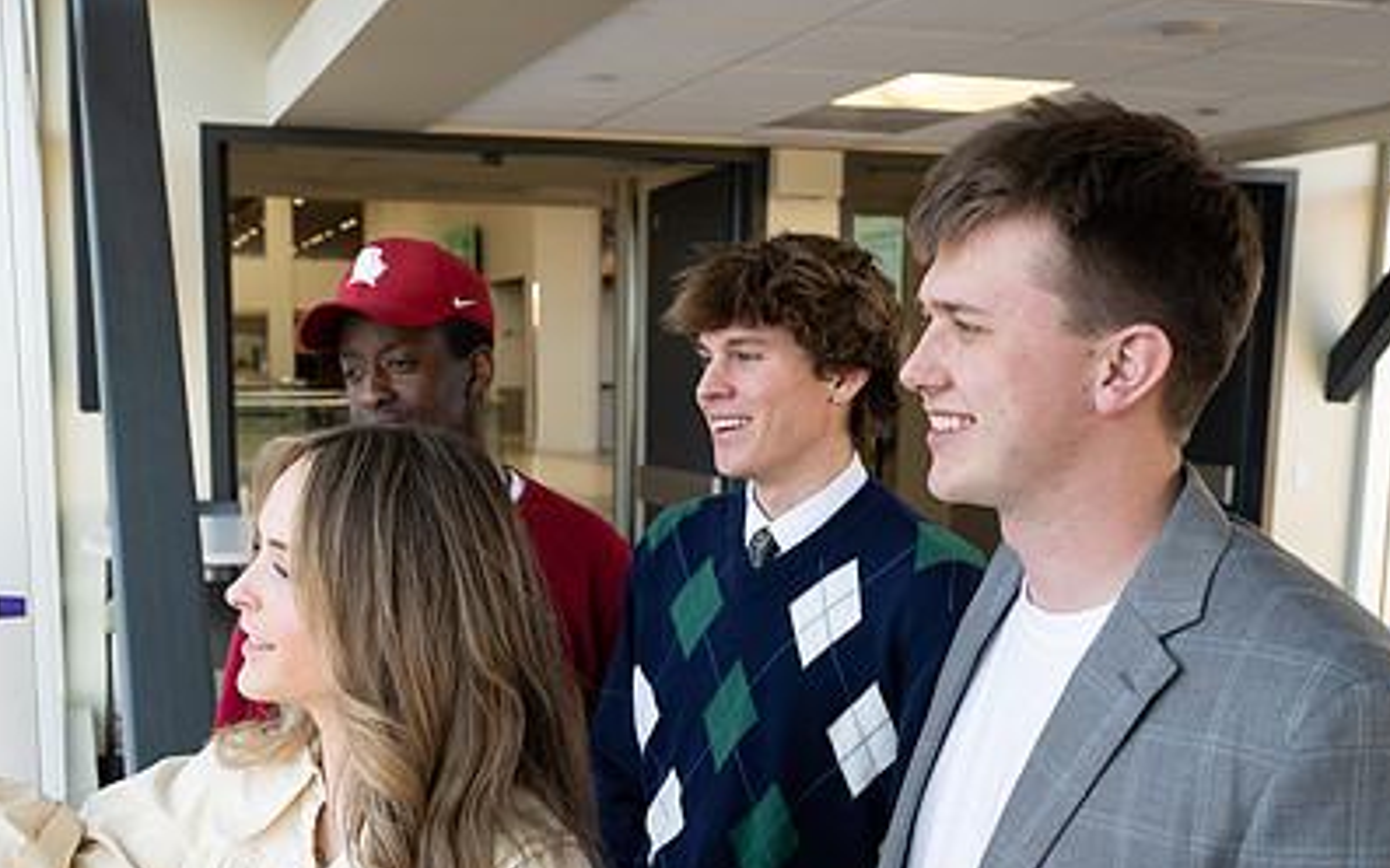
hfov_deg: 47.9
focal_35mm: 41
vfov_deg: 30.9
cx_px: 558
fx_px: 1553
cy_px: 619
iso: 160
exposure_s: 1/160
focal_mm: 20.5
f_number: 4
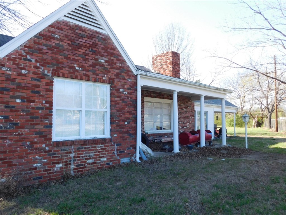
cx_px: 143
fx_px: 231
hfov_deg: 63.4
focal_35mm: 28
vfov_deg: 49.7
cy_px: 108
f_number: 3.2
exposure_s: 1/320
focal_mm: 4.9
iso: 125
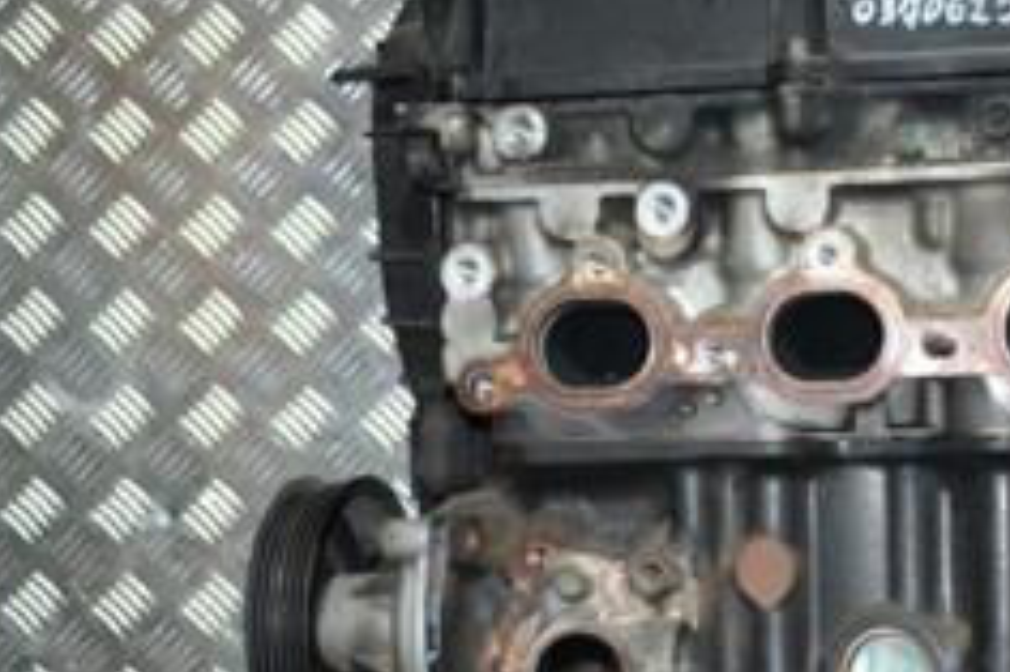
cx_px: 886
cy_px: 681
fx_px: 2355
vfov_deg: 15.9
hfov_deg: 23.6
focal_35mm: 84
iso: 2000
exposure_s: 1/60
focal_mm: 22
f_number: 3.8
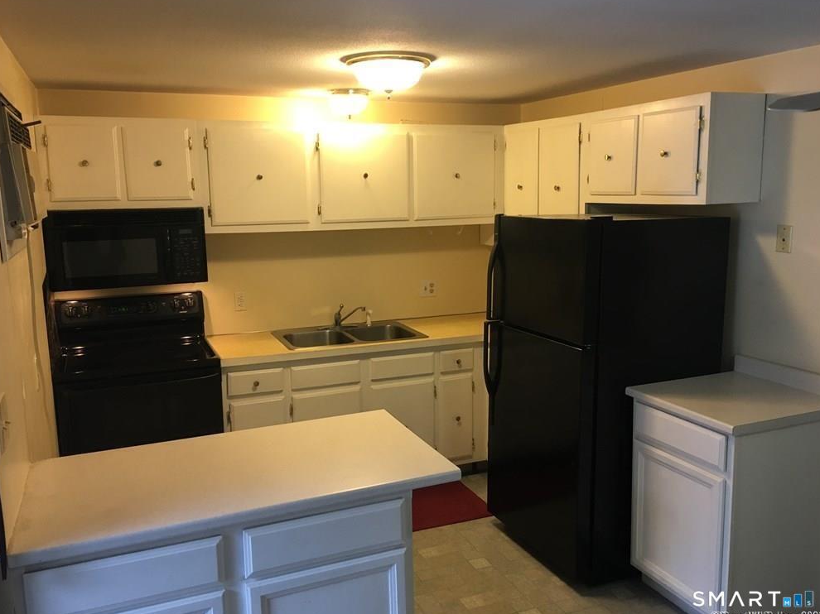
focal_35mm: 30
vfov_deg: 46.8
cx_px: 406
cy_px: 306
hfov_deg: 60.0
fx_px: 710
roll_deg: +0.9
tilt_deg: -10.2
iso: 100
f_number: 2.2
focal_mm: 4.15
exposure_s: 1/30
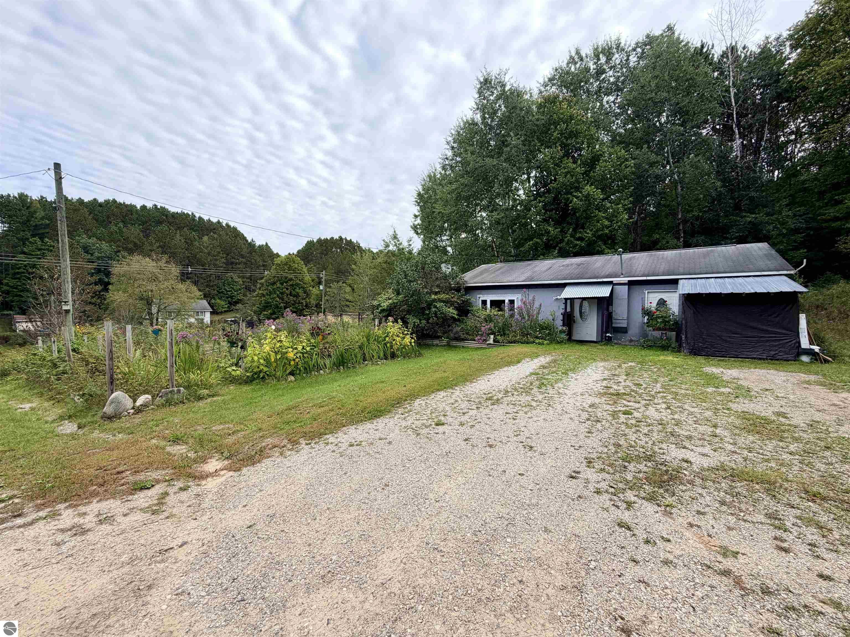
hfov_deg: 102.1
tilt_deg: -1.7
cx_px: 425
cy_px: 318
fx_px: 344
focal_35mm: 14
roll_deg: -0.7
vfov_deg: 85.7
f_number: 2.2
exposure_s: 1/679
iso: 40
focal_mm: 2.22
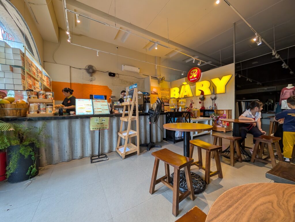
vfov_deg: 94.6
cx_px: 148
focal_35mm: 12
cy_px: 111
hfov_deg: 110.5
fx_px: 102
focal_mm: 2.02
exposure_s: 1/84.7
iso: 66
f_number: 1.7
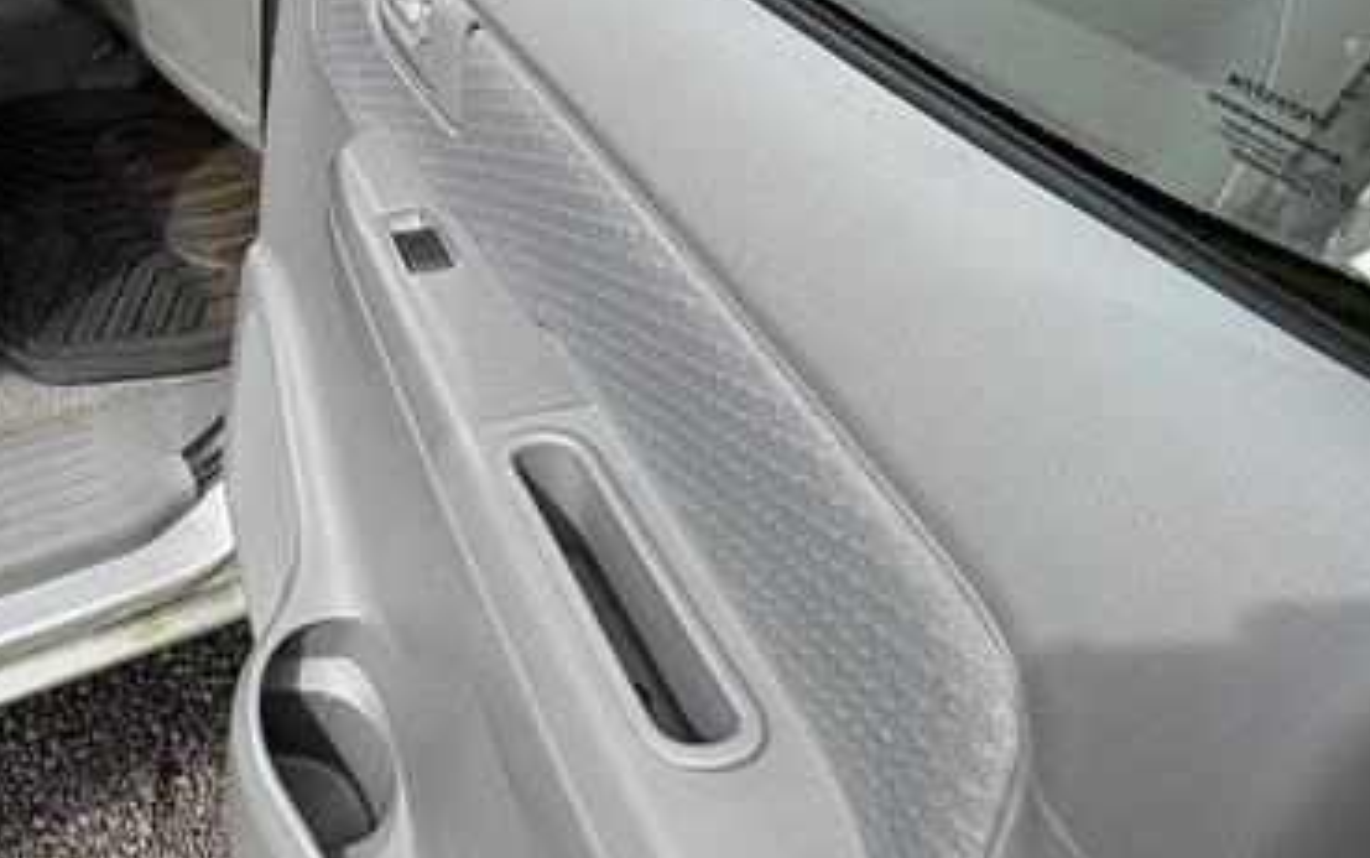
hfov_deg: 43.6
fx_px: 1345
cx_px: -85
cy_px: -327
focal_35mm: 36
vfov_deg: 27.7
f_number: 2.2
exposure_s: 1/657
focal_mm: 2.22
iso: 40
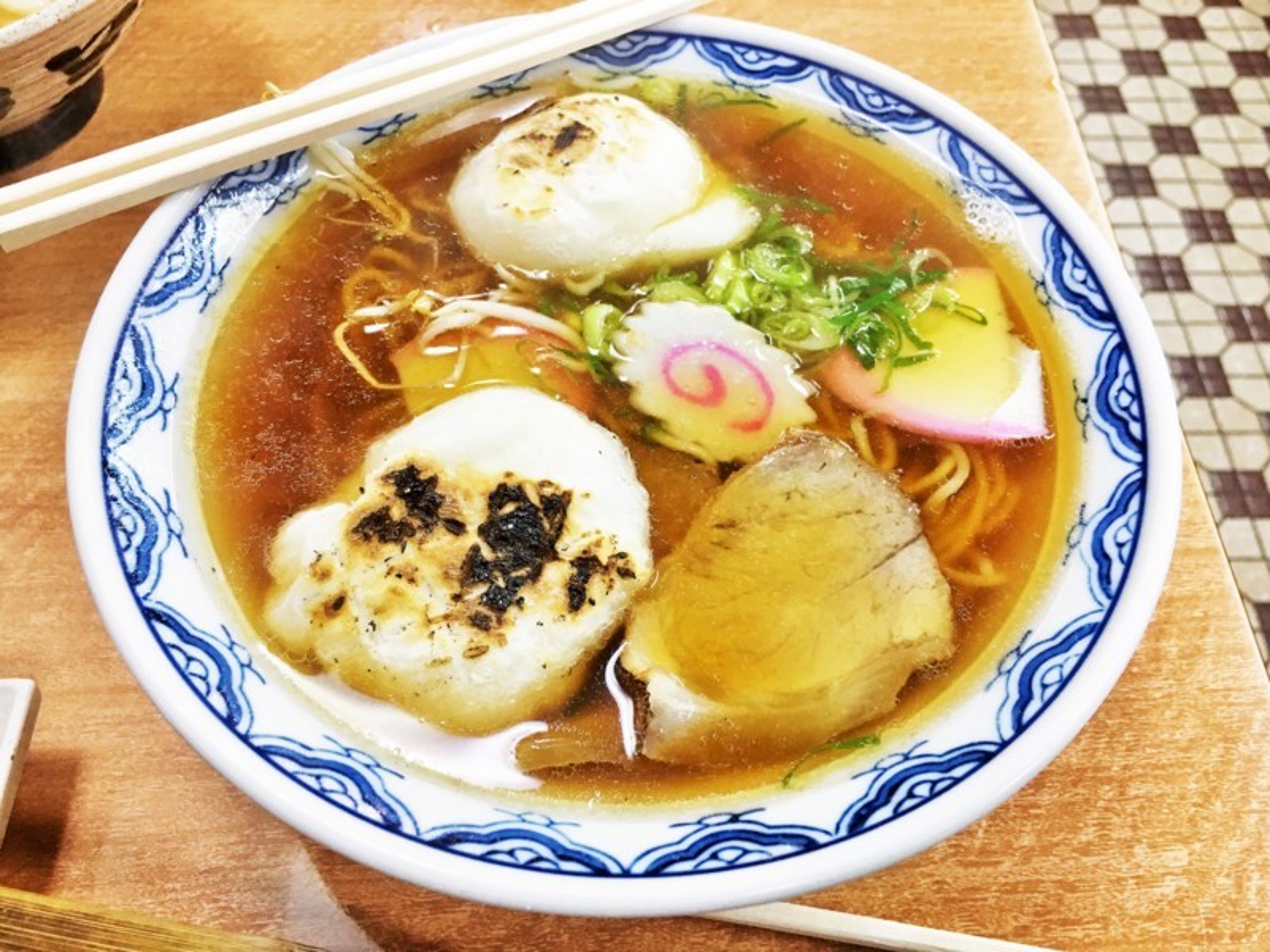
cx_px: 635
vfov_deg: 48.2
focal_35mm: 29
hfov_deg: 61.7
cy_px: 476
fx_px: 1064
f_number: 2.2
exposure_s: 1/15
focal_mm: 4.15
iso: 64
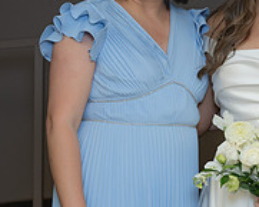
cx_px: 321
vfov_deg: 10.1
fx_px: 1173
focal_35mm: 153
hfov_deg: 12.3
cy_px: 76
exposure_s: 1/50
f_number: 4
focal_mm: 51
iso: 250
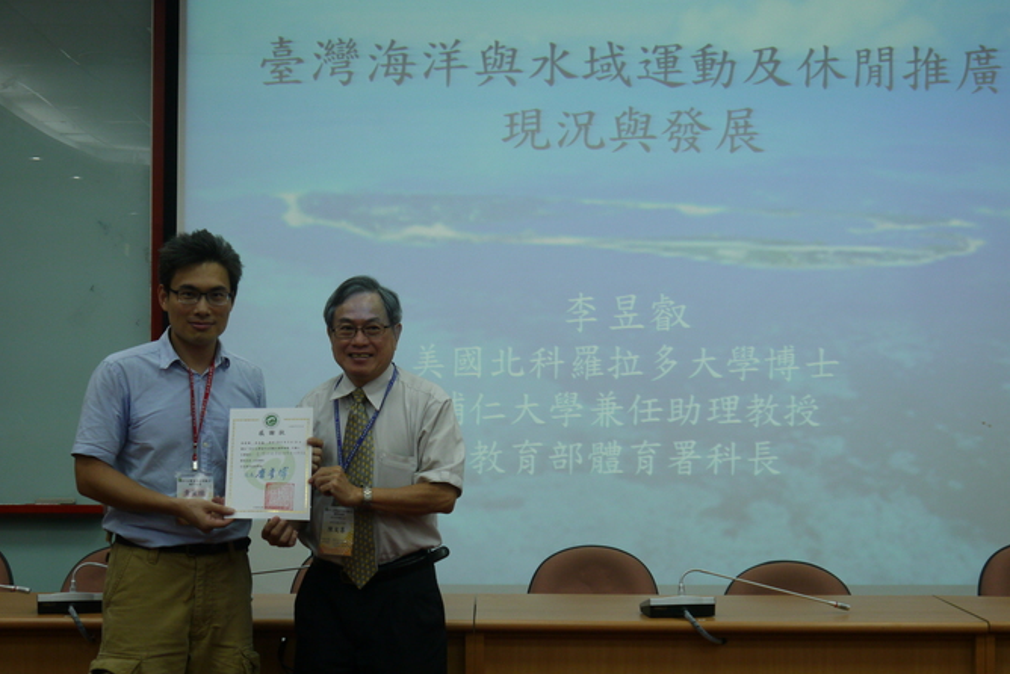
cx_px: 514
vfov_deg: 22.3
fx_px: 1712
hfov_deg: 32.9
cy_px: 359
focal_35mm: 61
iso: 400
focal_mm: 28
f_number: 4.8
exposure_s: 1/60
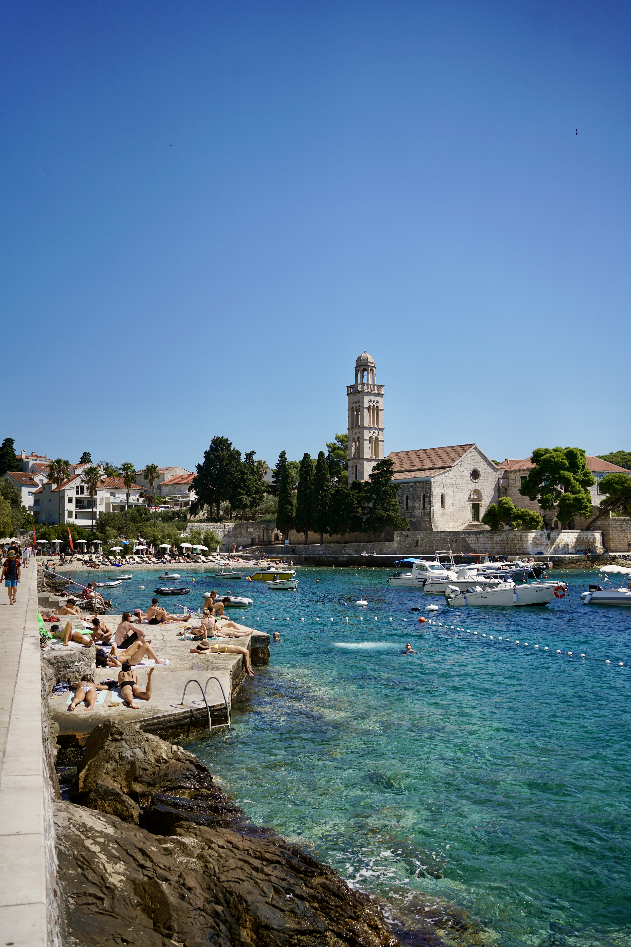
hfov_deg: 37.9
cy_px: 474
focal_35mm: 35
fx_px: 920
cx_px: 316
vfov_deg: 54.4
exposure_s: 1/4000
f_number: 3.2
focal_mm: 35
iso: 200
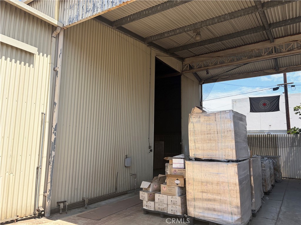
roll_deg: -0.7
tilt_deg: +9.0
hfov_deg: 67.3
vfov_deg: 53.1
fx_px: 226
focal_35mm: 26
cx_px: 150
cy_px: 112
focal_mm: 5.96
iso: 64
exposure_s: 1/2283
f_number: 1.6
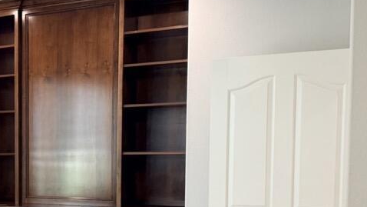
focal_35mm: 70
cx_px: -21
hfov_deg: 27.9
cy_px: 210
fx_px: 681
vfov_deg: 16.8
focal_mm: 6.76
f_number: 1.78
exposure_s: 1/120
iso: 160
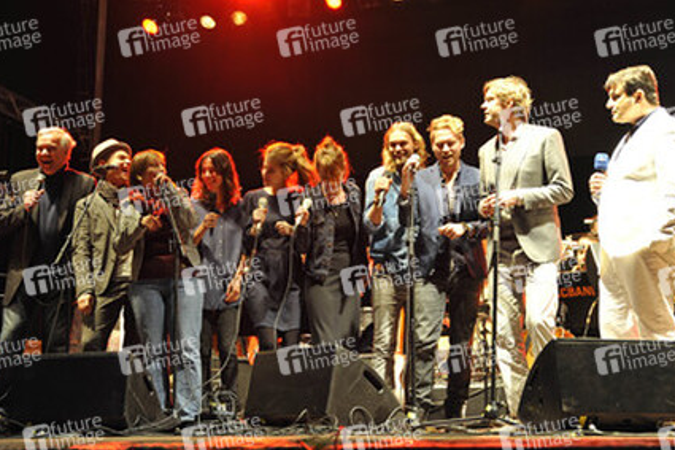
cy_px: 237
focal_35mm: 53
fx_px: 993
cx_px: 339
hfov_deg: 37.5
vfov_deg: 25.5
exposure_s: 1/50
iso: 1600
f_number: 2.8
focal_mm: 50
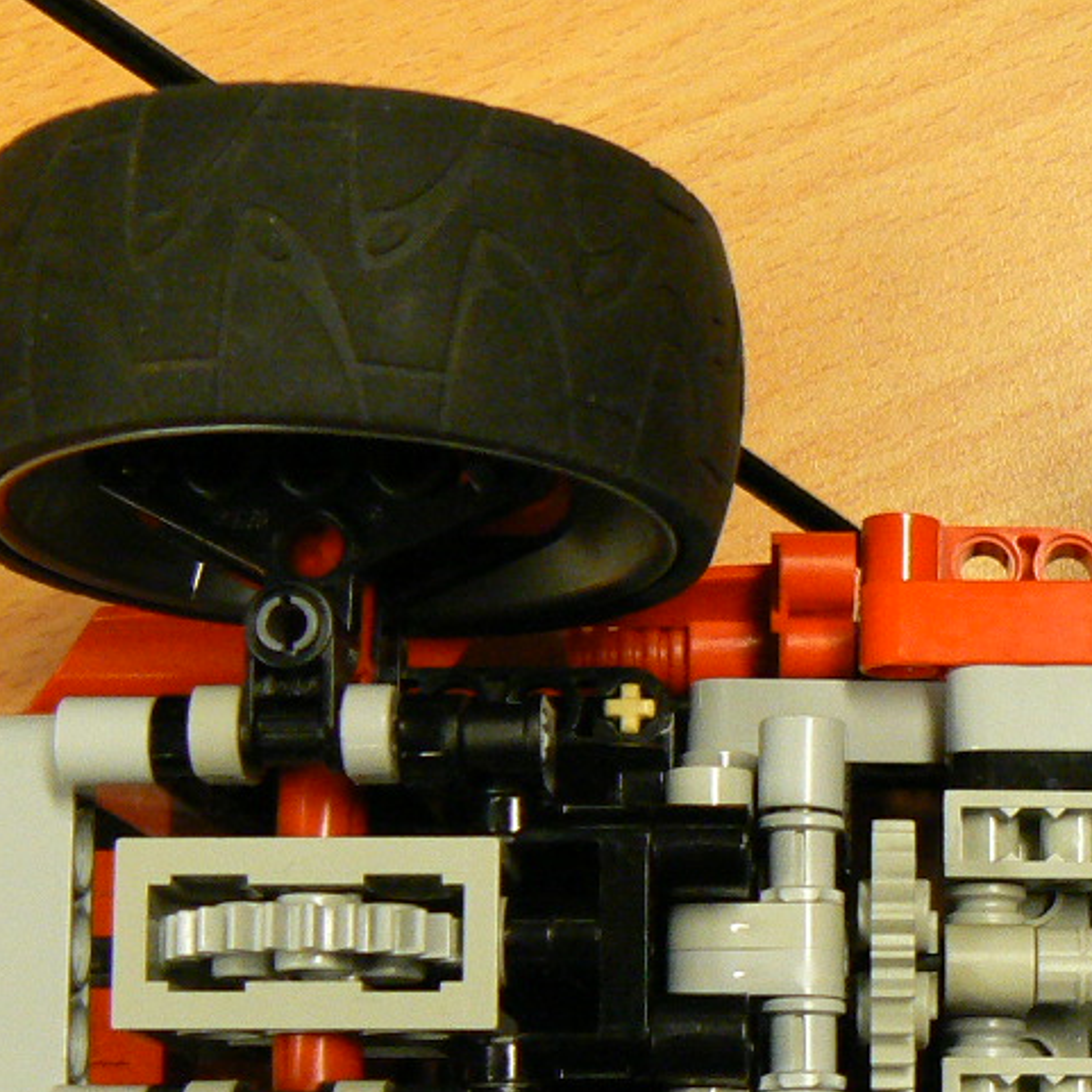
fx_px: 3105
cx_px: 940
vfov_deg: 19.6
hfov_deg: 19.6
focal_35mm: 87
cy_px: 978
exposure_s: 1/20
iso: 200
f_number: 2.8
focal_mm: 6
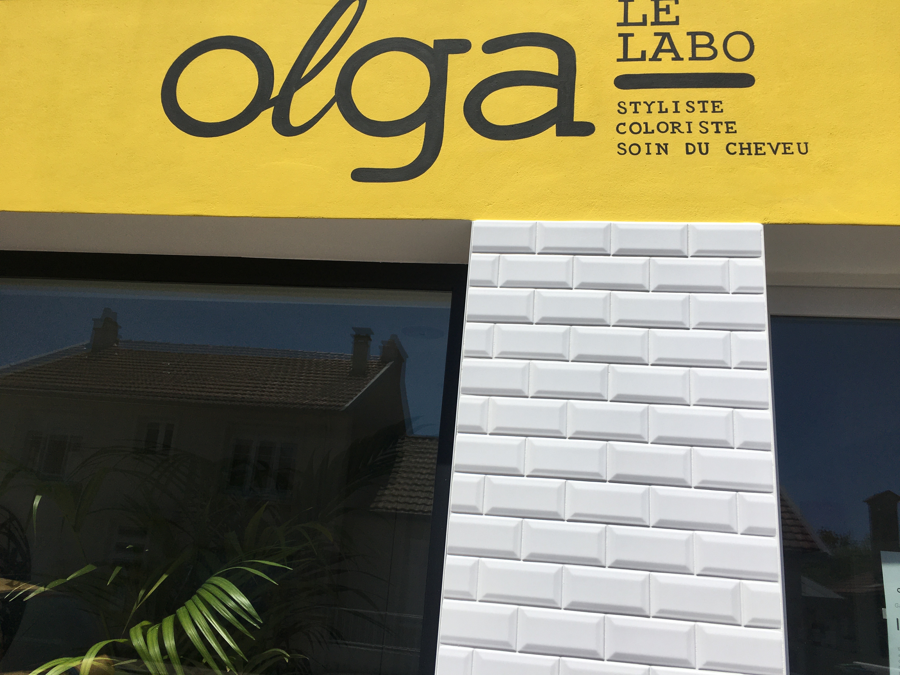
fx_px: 754
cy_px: 338
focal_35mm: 29
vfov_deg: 48.2
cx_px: 450
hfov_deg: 61.7
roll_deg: -5.5
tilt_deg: +18.5
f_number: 2.2
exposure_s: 1/3663
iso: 25
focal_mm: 4.15
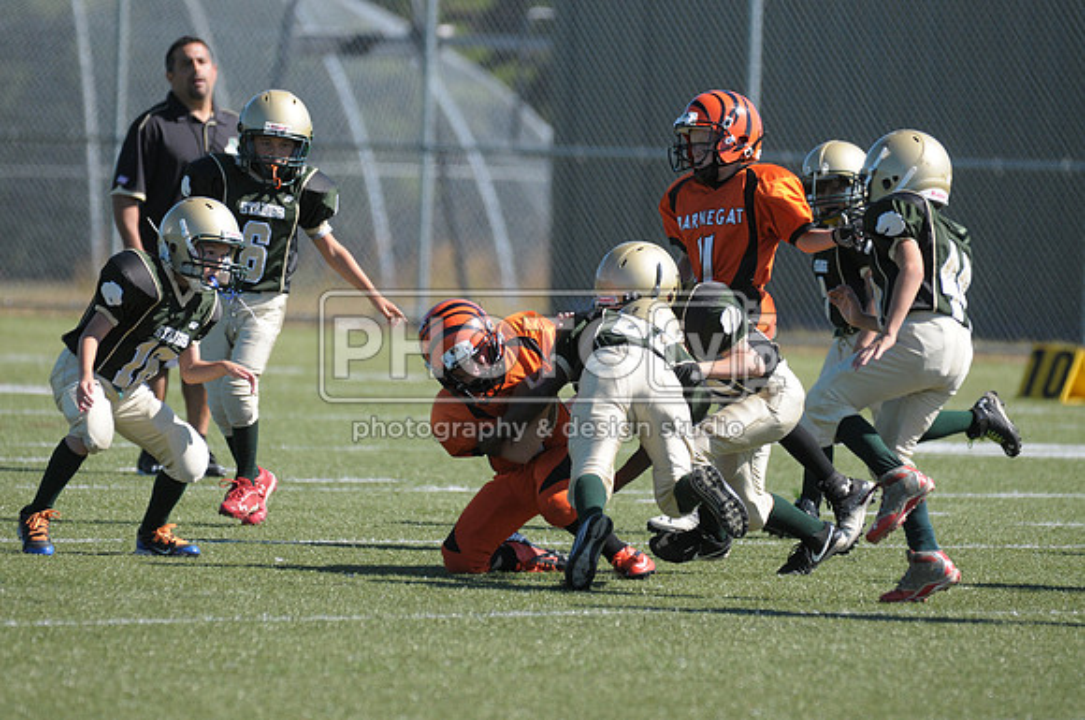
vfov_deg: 3.3
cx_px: 542
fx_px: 12641
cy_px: 360
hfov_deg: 4.9
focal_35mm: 420
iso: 640
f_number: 4
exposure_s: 1/3200
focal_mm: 280
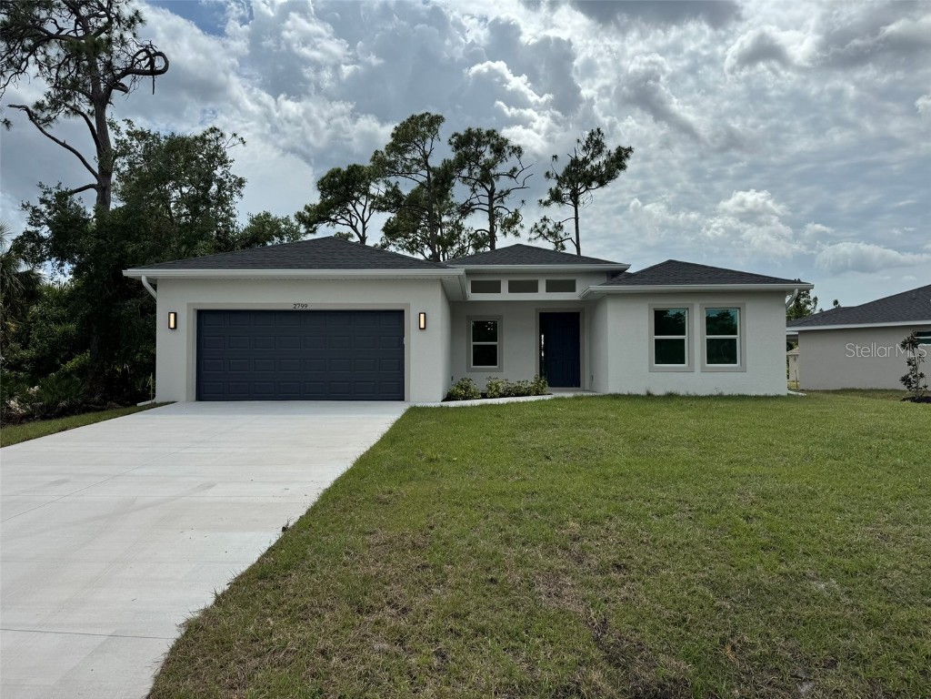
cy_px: 350
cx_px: 466
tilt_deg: +1.7
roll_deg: -0.4
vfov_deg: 56.8
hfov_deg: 71.6
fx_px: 645
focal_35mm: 24
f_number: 1.78
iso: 80
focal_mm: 6.76
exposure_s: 1/10417
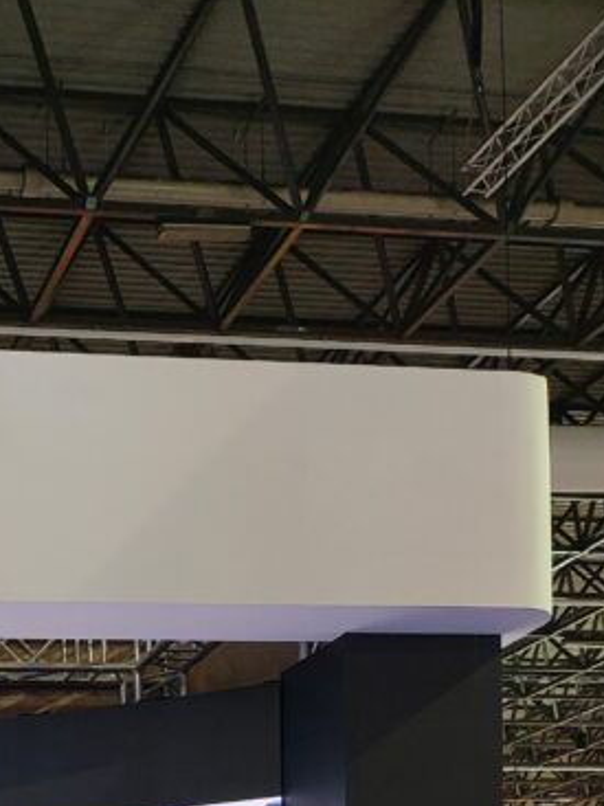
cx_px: -158
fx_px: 1560
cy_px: 1113
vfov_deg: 24.4
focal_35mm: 67
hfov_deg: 20.3
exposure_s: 1/100
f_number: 1.8
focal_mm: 5
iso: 250
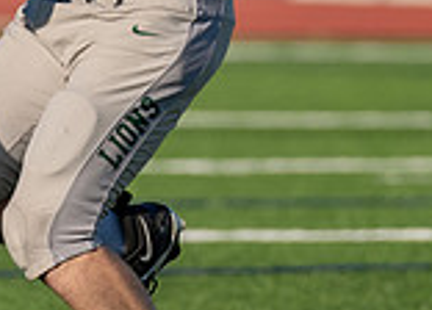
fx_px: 13495
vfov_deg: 1.3
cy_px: 116
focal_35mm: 1098
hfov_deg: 1.8
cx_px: 22
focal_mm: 194
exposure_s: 1/2500
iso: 100
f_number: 2.8
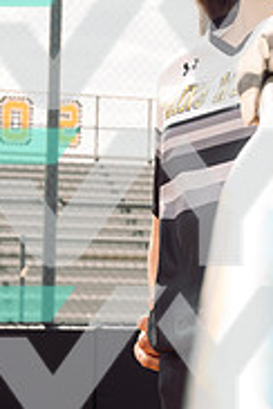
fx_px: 1285
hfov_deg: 12.0
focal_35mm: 113
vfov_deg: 18.1
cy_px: 199
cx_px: 275
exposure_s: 1/200
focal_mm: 46
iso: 125
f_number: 8
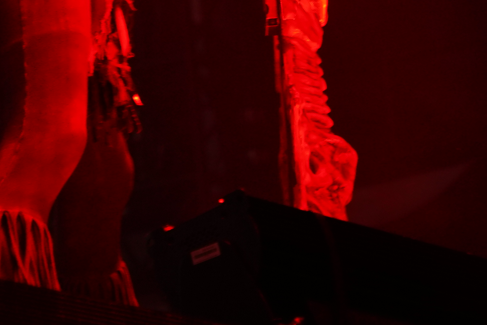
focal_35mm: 359
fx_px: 4856
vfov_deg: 3.8
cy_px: -205
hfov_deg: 5.7
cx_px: -92
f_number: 4
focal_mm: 92
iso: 1000
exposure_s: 1/125
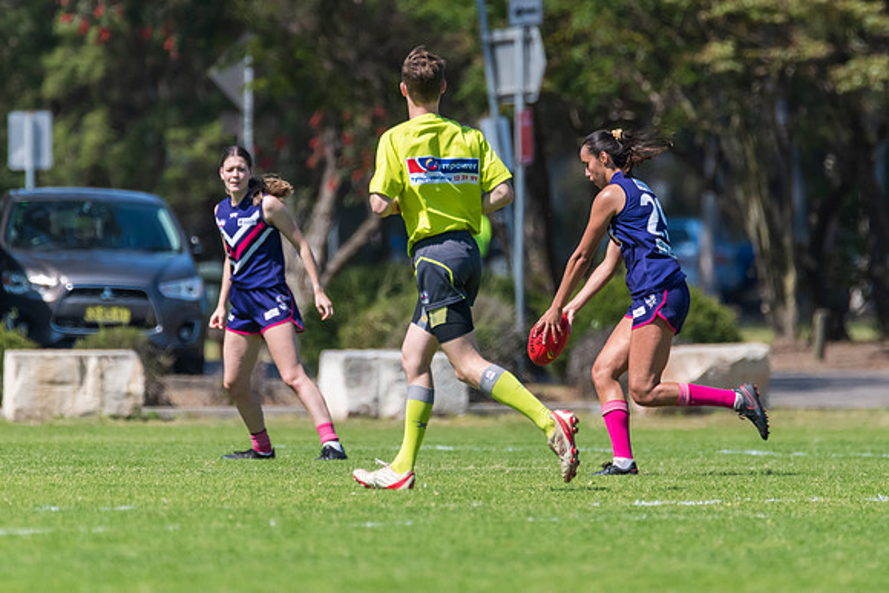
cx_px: 473
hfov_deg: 2.2
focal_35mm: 923
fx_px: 22786
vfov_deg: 1.5
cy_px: 244
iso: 800
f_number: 6.3
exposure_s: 1/2500
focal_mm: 600
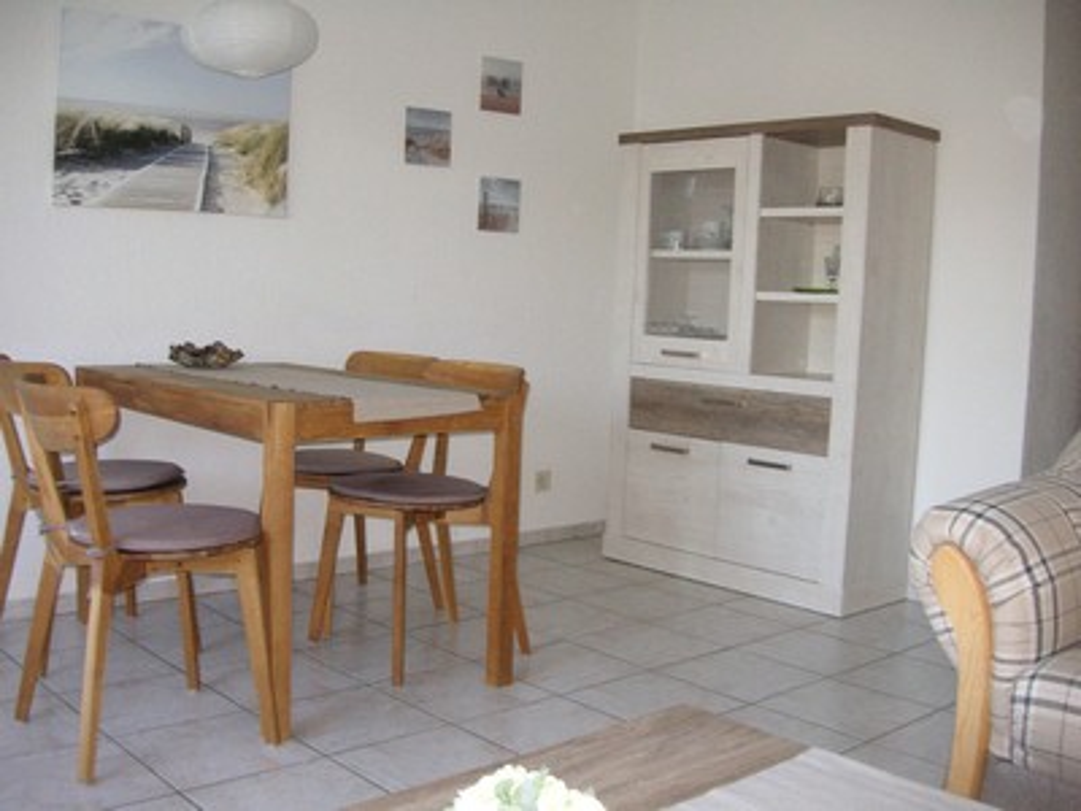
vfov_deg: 38.7
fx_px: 1155
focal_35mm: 37
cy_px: 406
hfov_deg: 50.1
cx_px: 540
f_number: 2.8
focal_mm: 6.1
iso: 160
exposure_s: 1/45
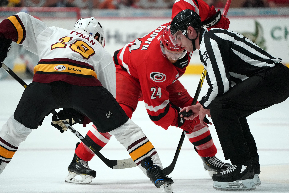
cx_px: 144
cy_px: 96
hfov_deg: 5.2
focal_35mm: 400
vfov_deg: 3.4
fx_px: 3211
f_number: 5.6
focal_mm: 400
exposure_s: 1/1000
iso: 6400
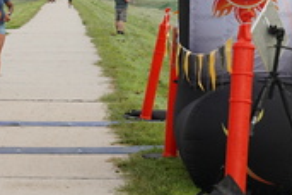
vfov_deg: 10.1
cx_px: -51
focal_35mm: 135
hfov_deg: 14.7
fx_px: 1095
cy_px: 7
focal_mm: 42
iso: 3200
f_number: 8
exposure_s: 1/500
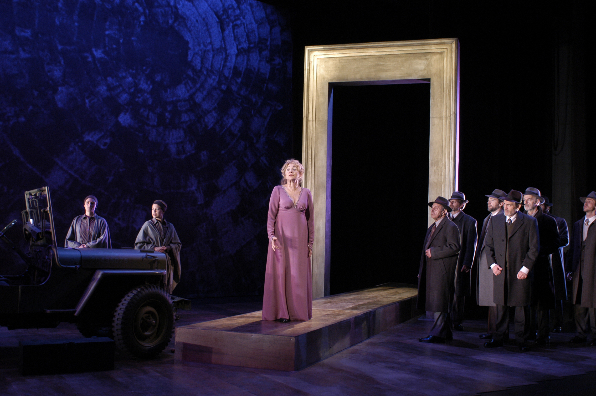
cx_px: 298
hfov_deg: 46.4
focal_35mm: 42
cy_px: 198
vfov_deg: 31.8
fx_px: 695
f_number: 3.2
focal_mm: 28
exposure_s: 1/40
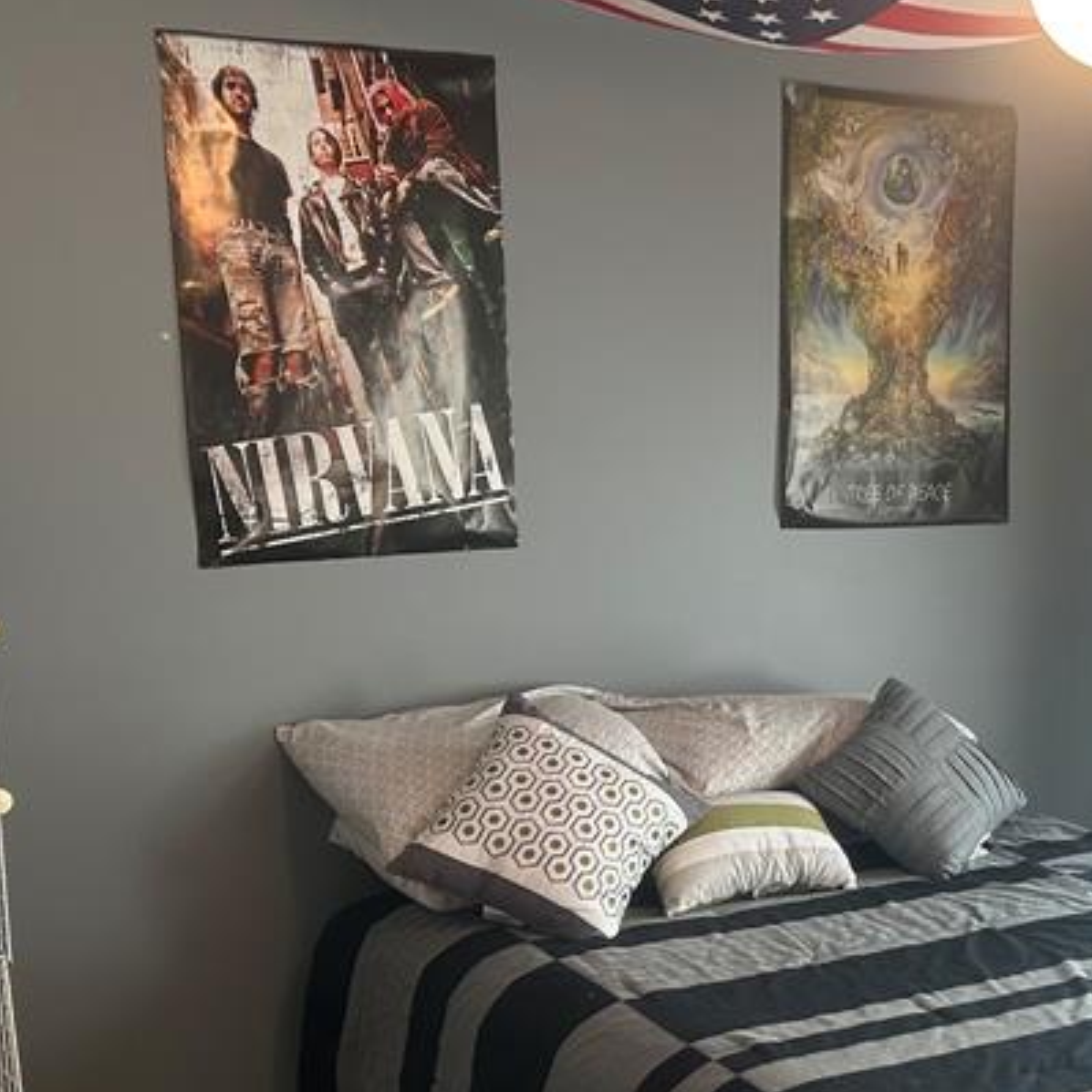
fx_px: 2106
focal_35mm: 59
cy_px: 766
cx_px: 996
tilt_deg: -11.8
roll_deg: -0.1
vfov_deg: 28.8
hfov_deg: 27.9
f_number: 1.5
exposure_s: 1/120
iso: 125
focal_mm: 5.7
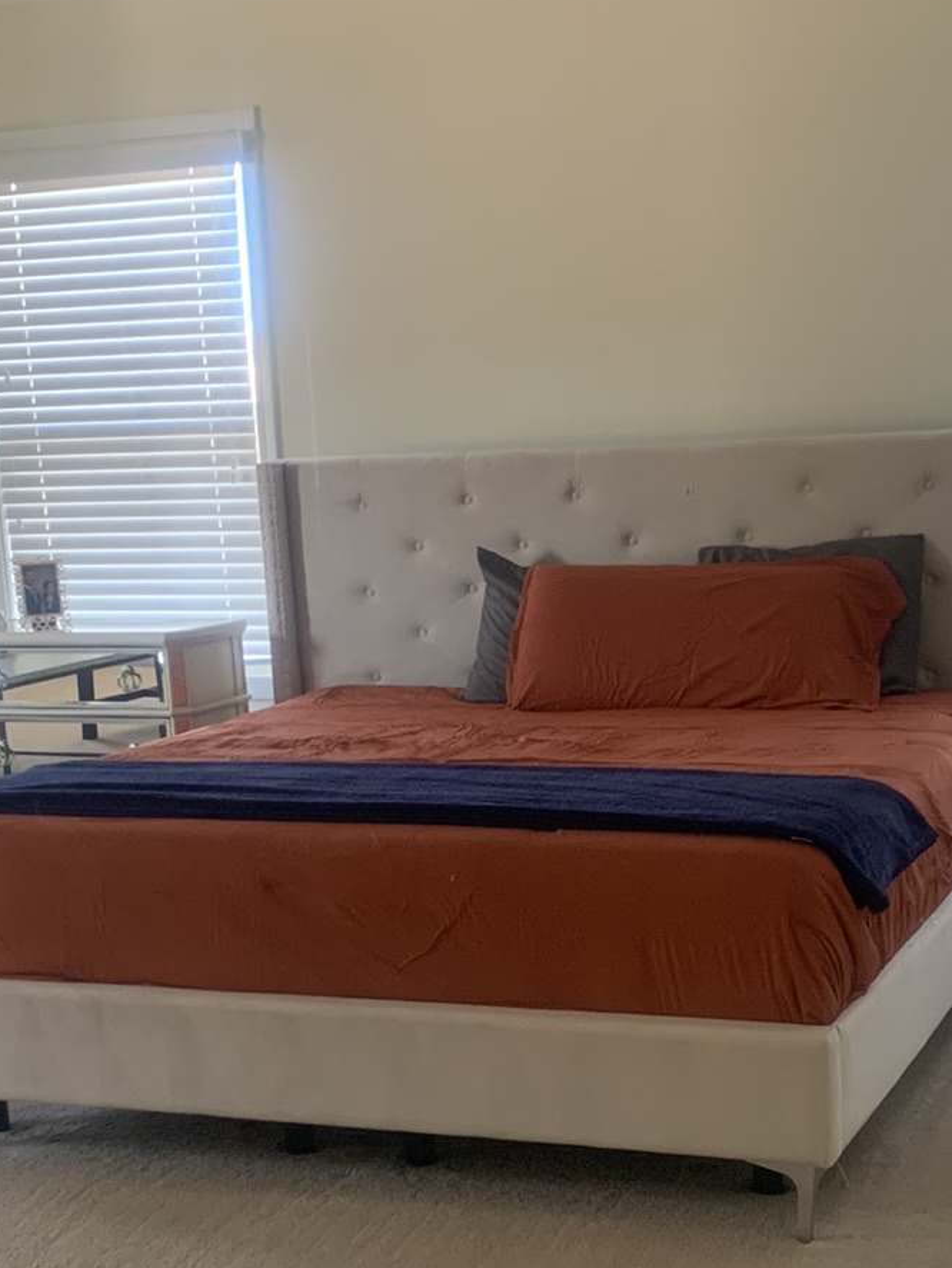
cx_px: 540
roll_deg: +2.3
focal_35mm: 60
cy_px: 962
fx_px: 2199
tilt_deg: -13.4
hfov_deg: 24.4
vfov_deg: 31.6
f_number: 1.8
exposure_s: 1/60
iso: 250
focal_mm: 4.25
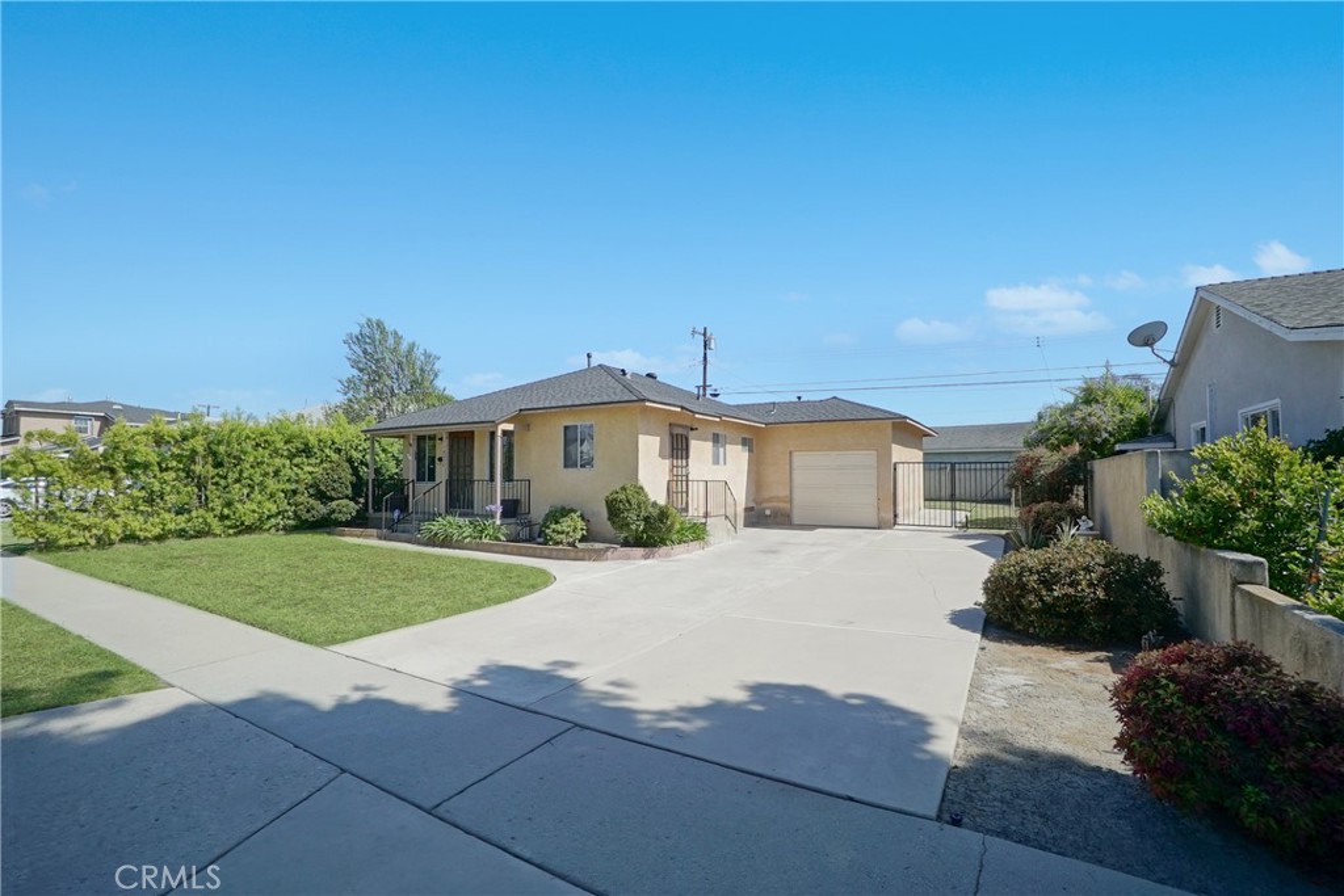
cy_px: 448
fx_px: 560
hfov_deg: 100.4
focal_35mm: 15
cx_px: 672
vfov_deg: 77.3
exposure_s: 1/1250
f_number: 10
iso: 800
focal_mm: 10
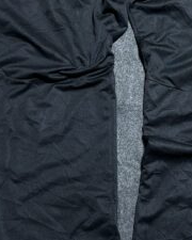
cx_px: 140
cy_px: 71
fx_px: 426
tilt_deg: -55.2
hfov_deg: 25.1
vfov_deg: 31.1
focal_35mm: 60
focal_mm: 5.7
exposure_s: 1/50
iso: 125
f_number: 1.5
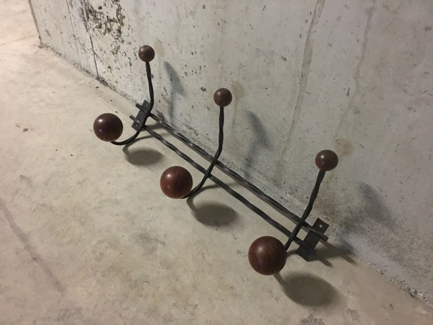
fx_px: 363
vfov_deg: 48.2
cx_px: 216
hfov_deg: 61.7
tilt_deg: -43.9
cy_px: 162
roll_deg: -5.9
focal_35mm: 29
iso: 125
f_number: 2.2
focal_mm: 4.15
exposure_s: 1/4
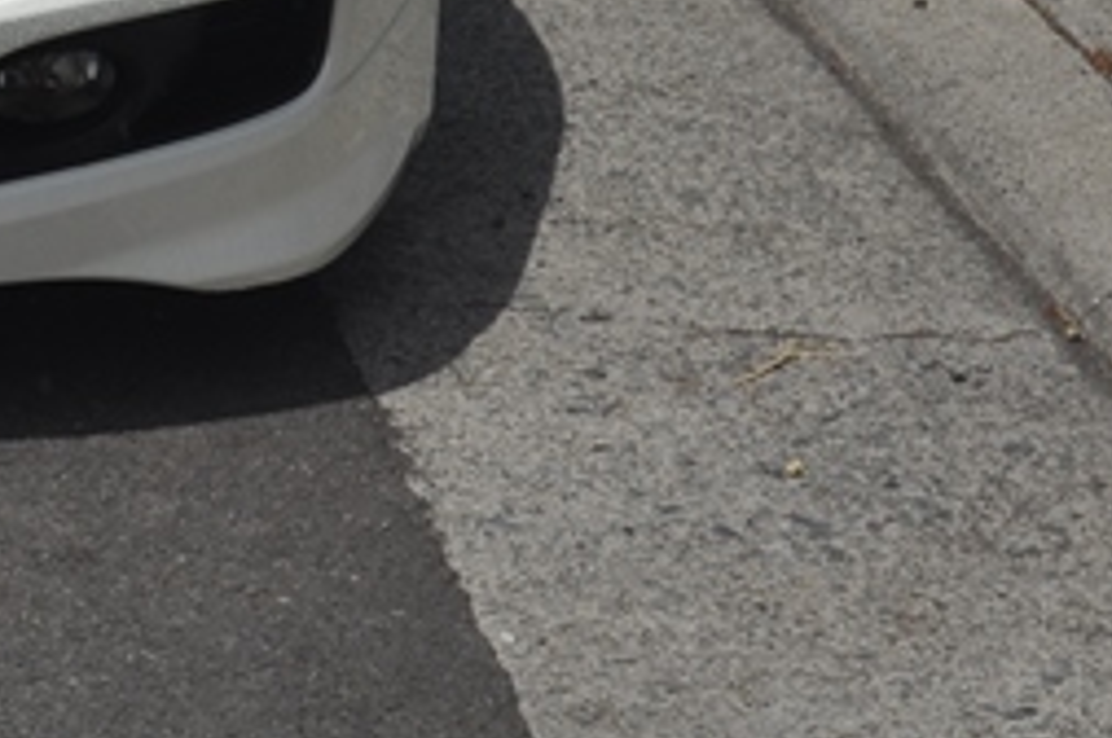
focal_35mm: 160
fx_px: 4935
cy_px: -624
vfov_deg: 8.2
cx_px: -334
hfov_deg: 12.5
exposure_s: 1/500
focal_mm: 27
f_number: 11
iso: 200
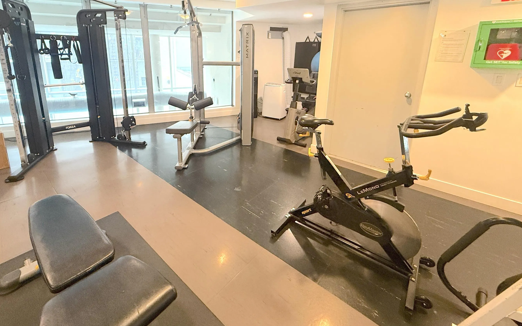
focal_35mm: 17
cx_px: 244
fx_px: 242
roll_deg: -0.7
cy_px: 108
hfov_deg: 94.2
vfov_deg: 66.1
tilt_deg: -13.4
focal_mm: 2.22
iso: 400
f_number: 2.2
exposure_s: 1/60
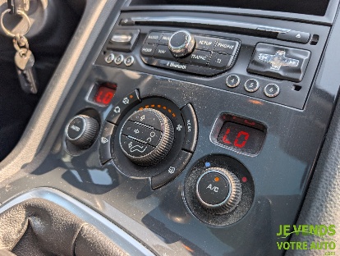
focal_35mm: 24
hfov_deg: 71.5
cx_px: 170
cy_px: 128
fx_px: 236
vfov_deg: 57.0
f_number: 1.68
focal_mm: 6.9
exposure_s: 1/992
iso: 20
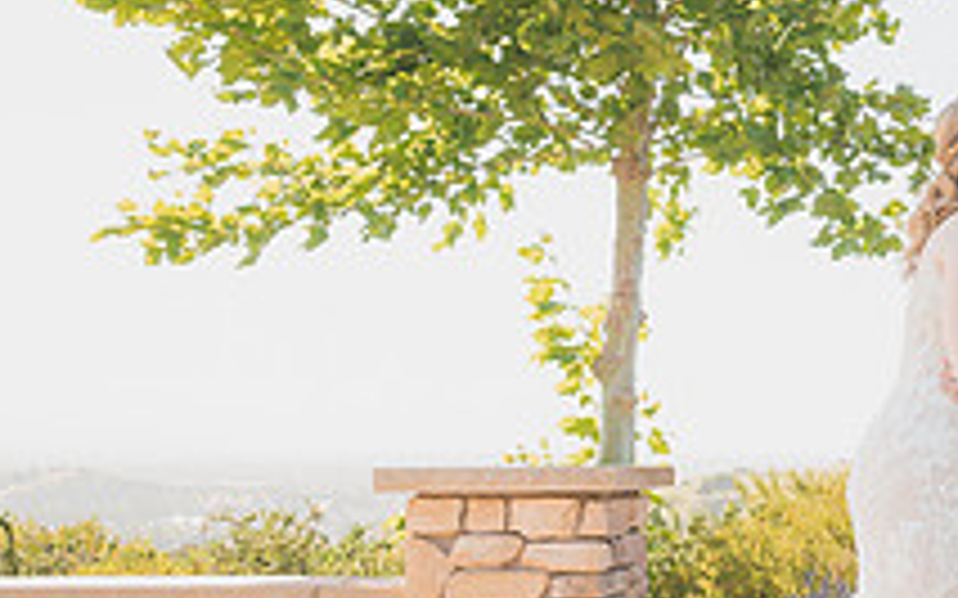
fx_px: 1305
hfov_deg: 33.9
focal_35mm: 50
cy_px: 384
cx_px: 1102
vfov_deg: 25.7
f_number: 2.8
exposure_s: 1/640
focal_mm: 18
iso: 125
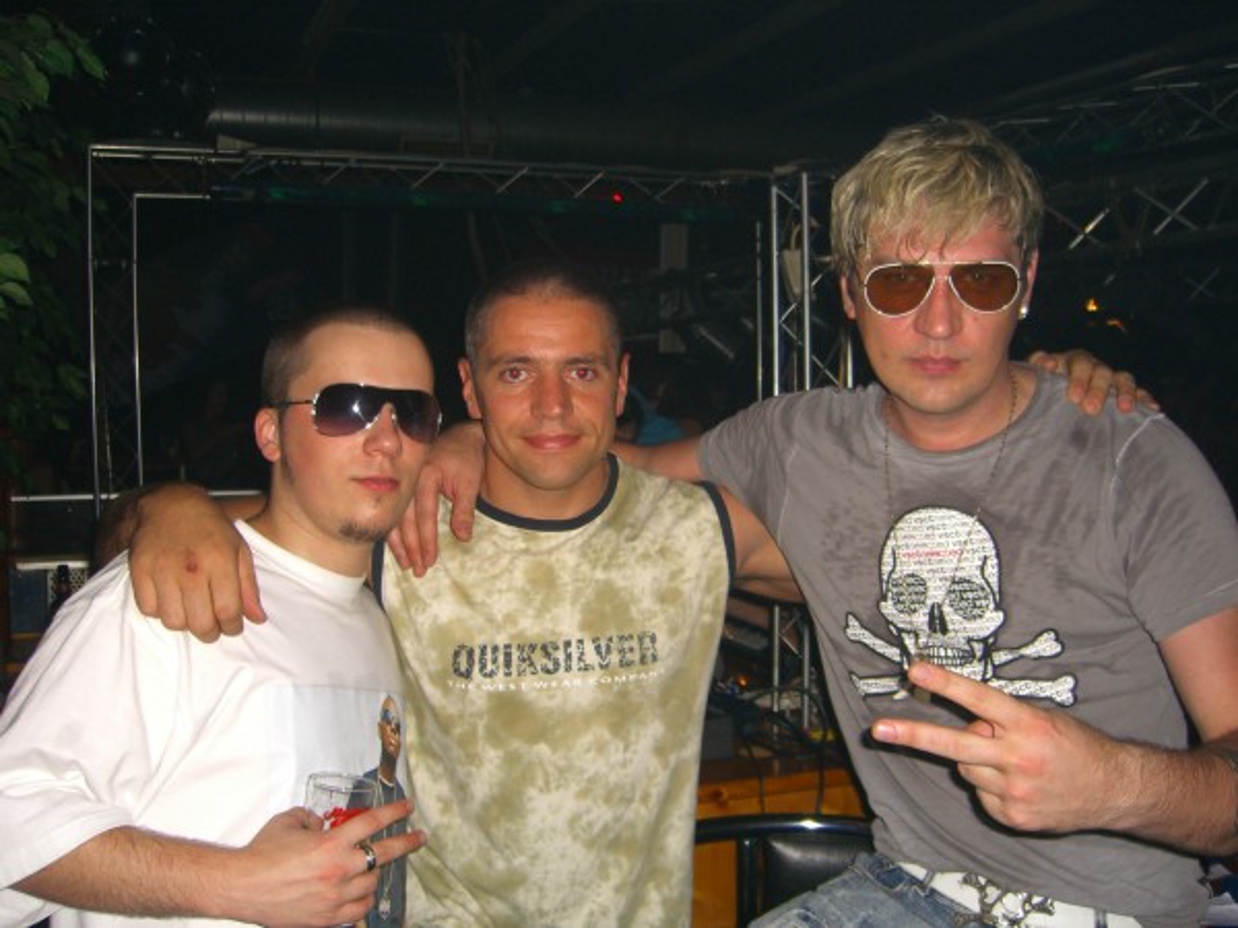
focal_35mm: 38
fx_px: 1359
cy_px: 464
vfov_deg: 37.7
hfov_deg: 49.0
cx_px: 619
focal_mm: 7.9
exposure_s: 1/60
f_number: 2.8
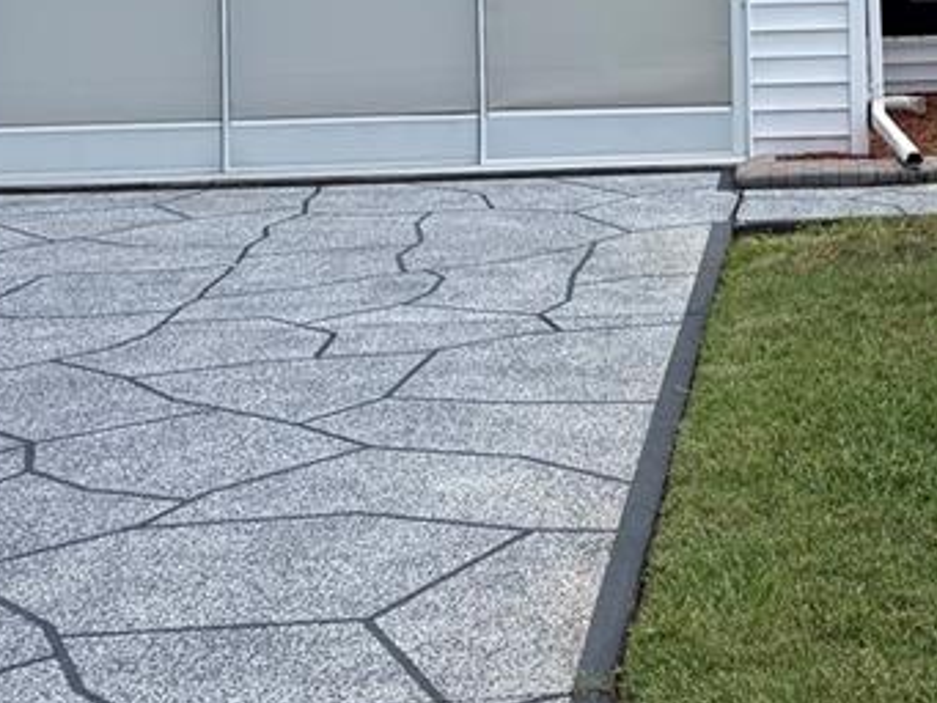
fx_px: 2112
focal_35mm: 78
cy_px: -77
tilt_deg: +1.3
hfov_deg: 24.0
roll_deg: +1.5
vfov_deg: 18.2
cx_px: 926
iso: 50
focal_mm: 5.96
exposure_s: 1/2747
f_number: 1.6
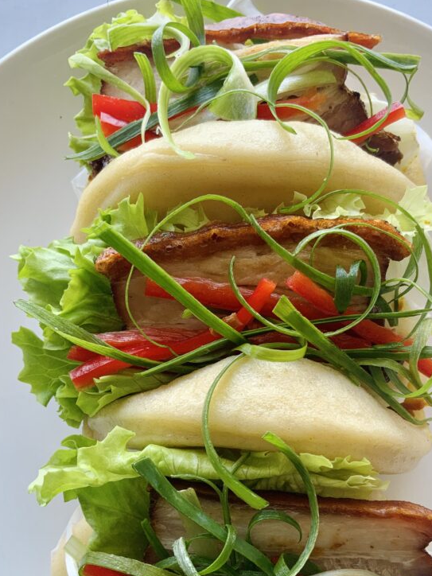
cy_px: 379
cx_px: 245
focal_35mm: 41
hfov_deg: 35.1
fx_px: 682
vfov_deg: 45.2
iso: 40
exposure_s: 1/122
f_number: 1.8
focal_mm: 3
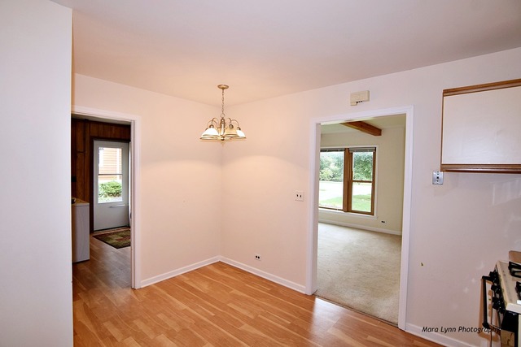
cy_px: 174
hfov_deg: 95.0
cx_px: 260
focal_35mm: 16
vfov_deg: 72.1
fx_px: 239
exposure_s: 1/125
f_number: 5.6
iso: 800
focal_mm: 11
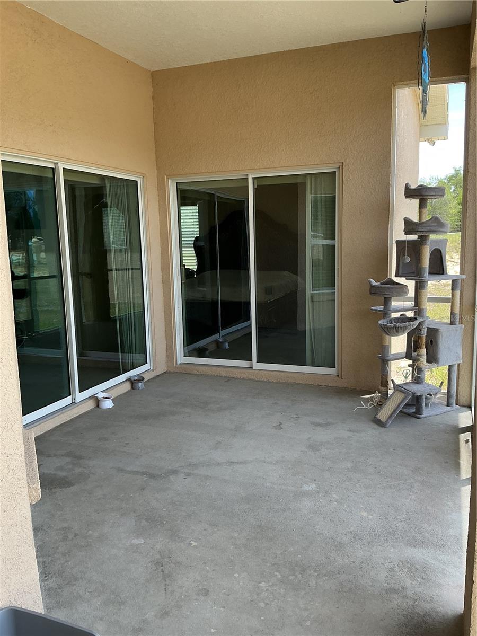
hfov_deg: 48.2
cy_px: 318
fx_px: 533
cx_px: 238
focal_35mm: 29
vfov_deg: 61.7
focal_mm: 3
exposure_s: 1/127
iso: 25
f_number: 1.8
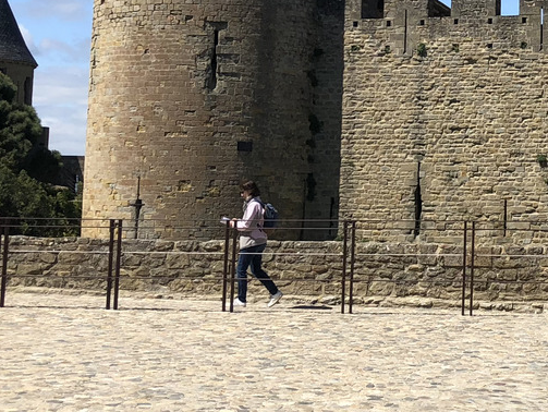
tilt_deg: +8.0
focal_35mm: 89
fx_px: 1410
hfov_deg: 21.1
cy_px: 11
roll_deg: +0.0
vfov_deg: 16.3
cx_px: 580
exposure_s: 1/2288
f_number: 1.8
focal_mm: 4
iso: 20
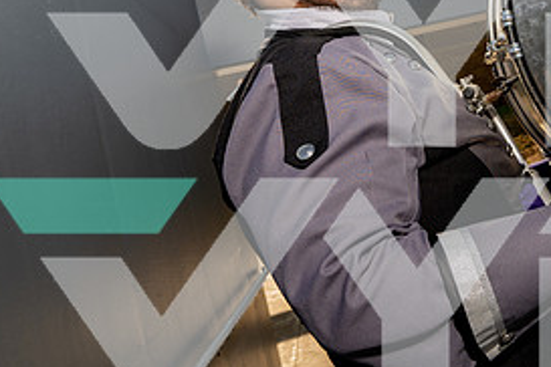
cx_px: 507
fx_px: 781
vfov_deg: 25.7
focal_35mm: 51
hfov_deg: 36.2
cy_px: 41
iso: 100
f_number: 8
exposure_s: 1/250
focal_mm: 24
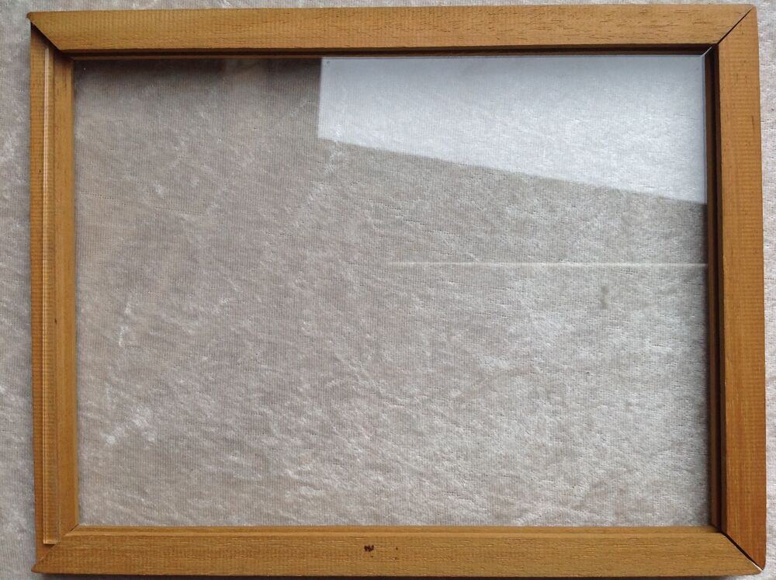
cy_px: 290
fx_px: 783
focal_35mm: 35
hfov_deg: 52.7
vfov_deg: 40.6
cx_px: 388
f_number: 2.4
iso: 50
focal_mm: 4.28
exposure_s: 1/285
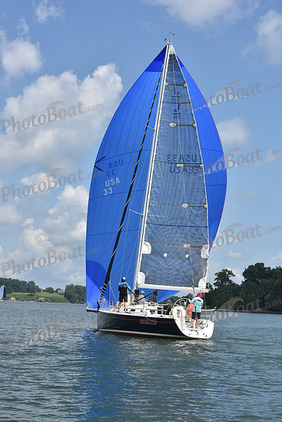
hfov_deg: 19.5
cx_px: 141
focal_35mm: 70
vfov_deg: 28.8
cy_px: 211
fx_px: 822
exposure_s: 1/800
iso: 320
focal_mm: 70
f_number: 11
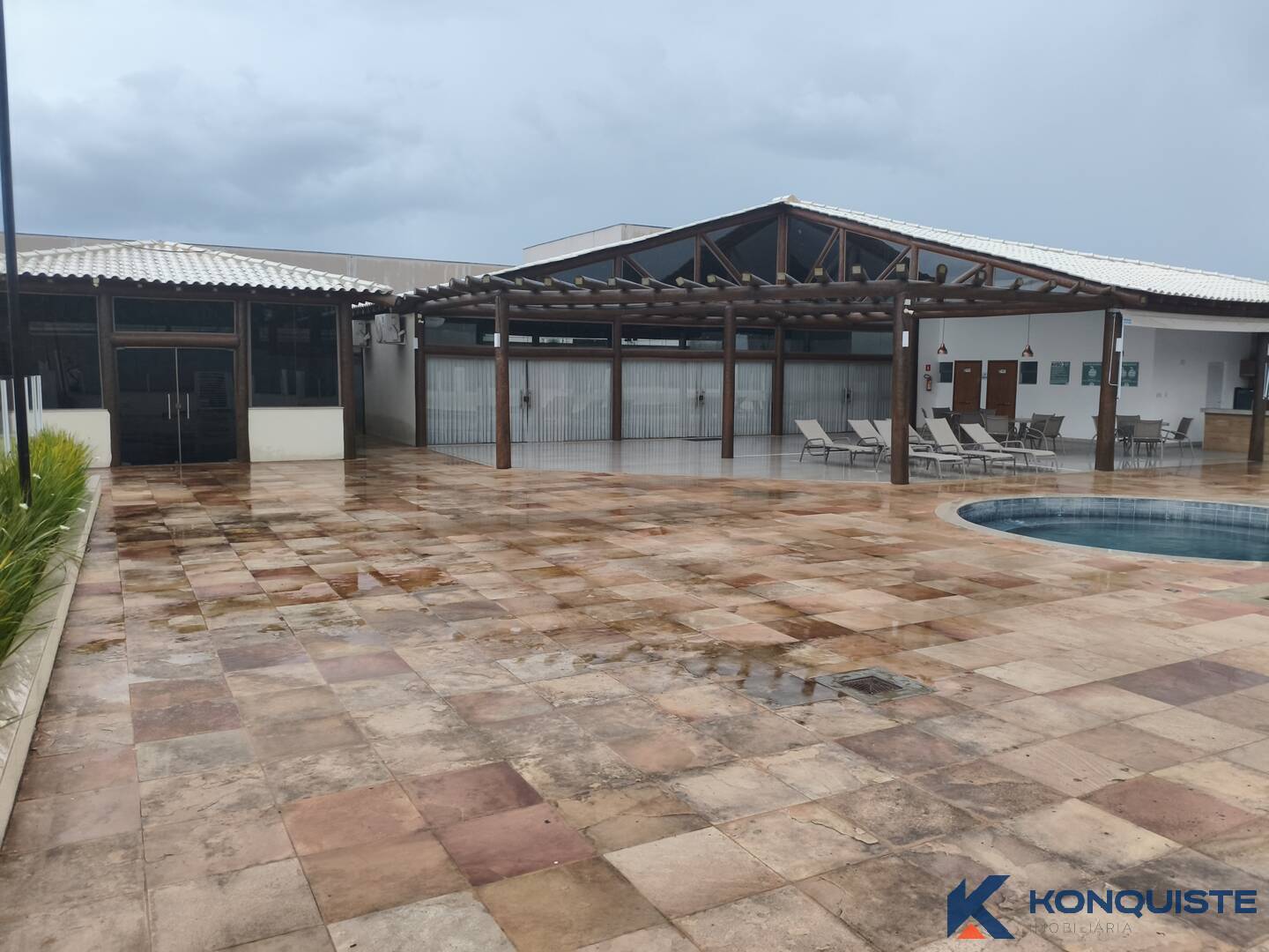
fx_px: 953
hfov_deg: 67.3
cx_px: 634
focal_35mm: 26
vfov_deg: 53.1
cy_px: 476
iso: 320
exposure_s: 1/1164
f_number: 1.5
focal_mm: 4.94
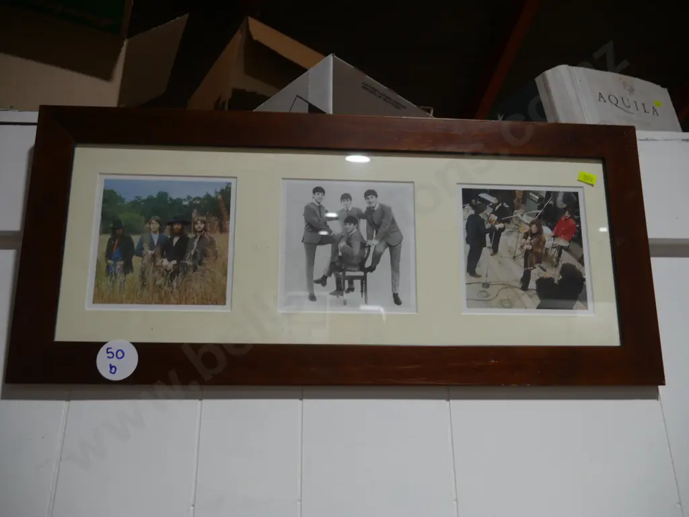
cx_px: 344
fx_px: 557
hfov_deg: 63.4
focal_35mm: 28
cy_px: 258
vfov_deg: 49.7
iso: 200
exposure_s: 1/80
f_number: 3.5
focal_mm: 14
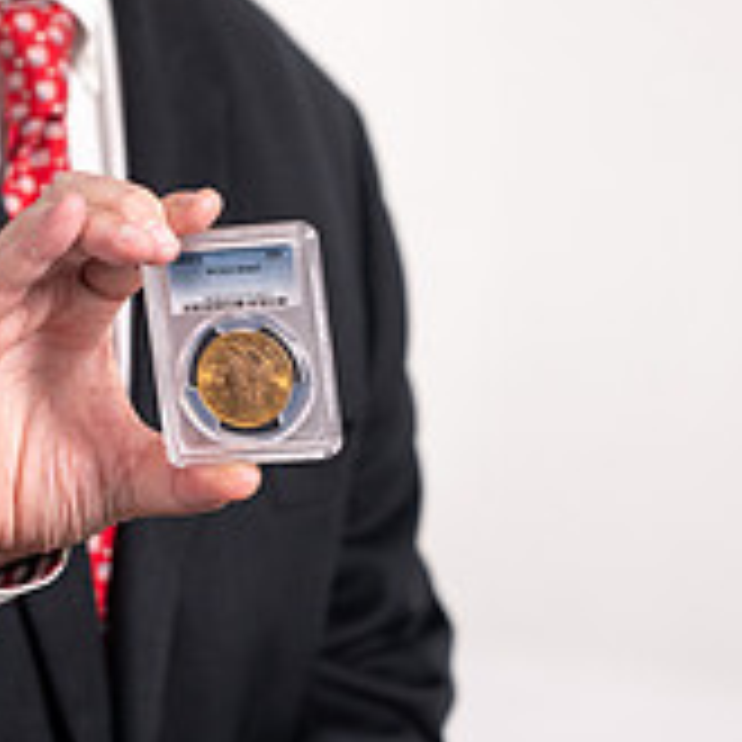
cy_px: 292
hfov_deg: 8.9
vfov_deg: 8.9
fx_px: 4777
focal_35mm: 197
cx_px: 175
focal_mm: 85
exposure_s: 1/125
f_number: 4
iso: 400
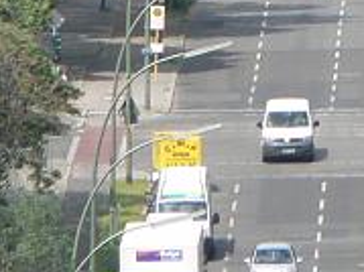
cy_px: -282
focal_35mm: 1697
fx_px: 17833
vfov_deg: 0.9
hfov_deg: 1.2
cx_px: 484
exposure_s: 1/400
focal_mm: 63.3
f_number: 5
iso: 80
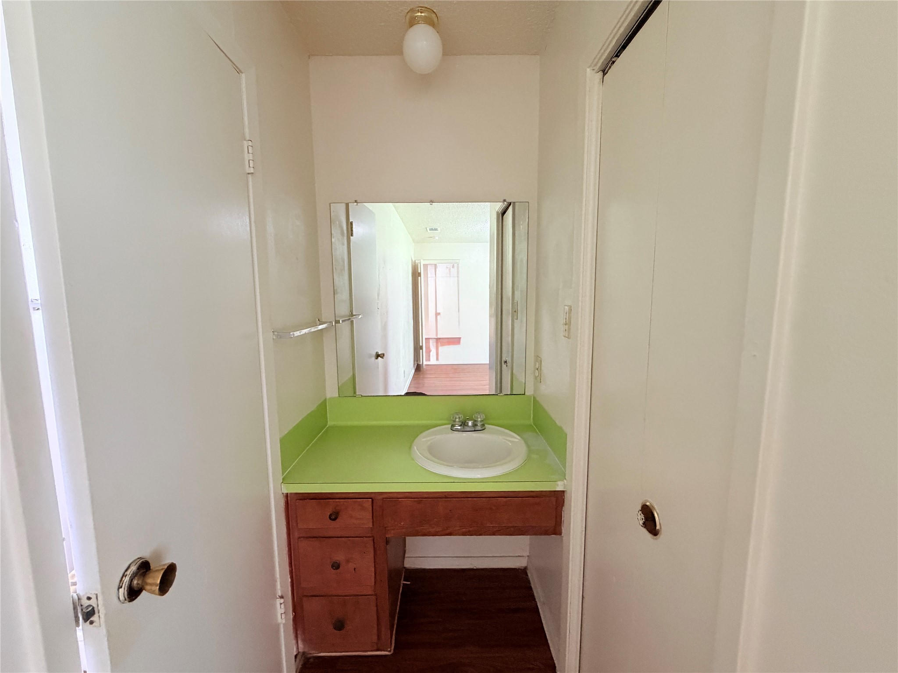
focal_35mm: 14
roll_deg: +1.5
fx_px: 363
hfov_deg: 102.1
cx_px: 449
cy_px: 336
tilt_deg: -7.1
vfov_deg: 85.7
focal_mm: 2.22
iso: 400
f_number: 2.2
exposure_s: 1/60
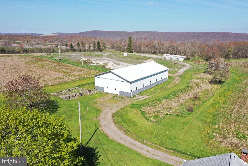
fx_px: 193
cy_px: 83
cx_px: 124
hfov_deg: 65.5
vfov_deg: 46.4
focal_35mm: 28
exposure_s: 1/400
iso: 100
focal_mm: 10.26
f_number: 5.6
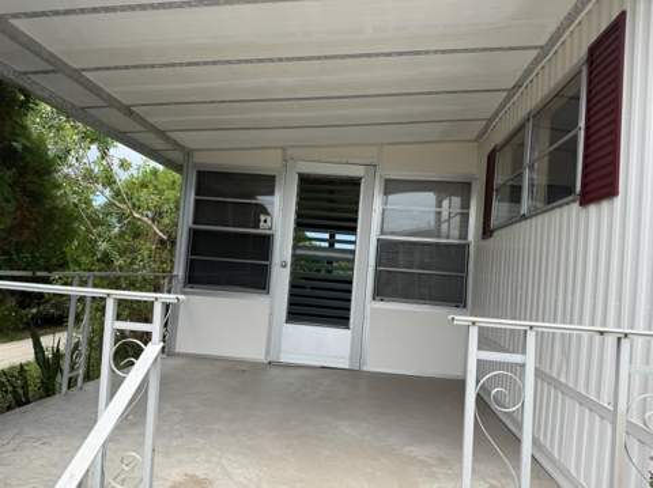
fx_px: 452
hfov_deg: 71.7
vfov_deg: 56.7
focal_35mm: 24
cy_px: 244
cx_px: 326
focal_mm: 6.76
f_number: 1.78
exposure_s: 1/1653
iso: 80
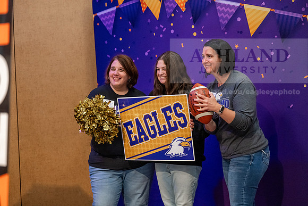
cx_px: 154
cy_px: 103
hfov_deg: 25.1
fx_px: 693
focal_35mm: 81
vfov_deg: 16.9
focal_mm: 81
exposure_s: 1/200
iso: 4000
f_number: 3.2
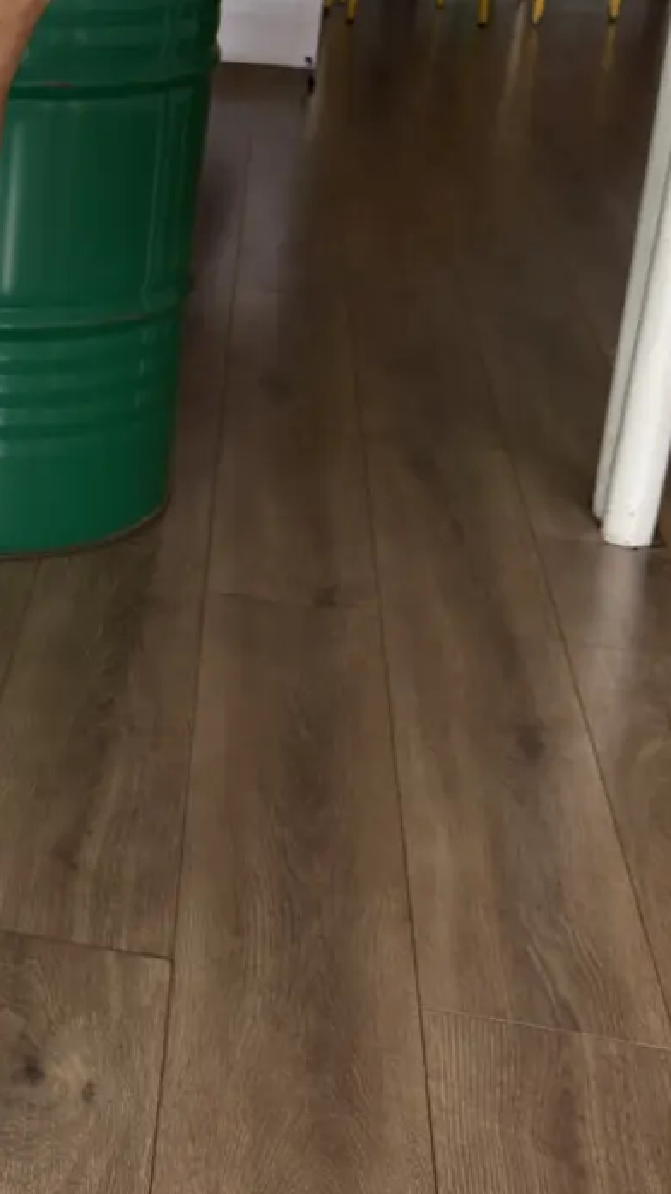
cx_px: -169
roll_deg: -1.6
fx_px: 1898
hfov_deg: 18.8
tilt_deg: -17.1
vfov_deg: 34.2
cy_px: 310
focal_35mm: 60
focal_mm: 6.76
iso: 100
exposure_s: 1/121
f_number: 1.78
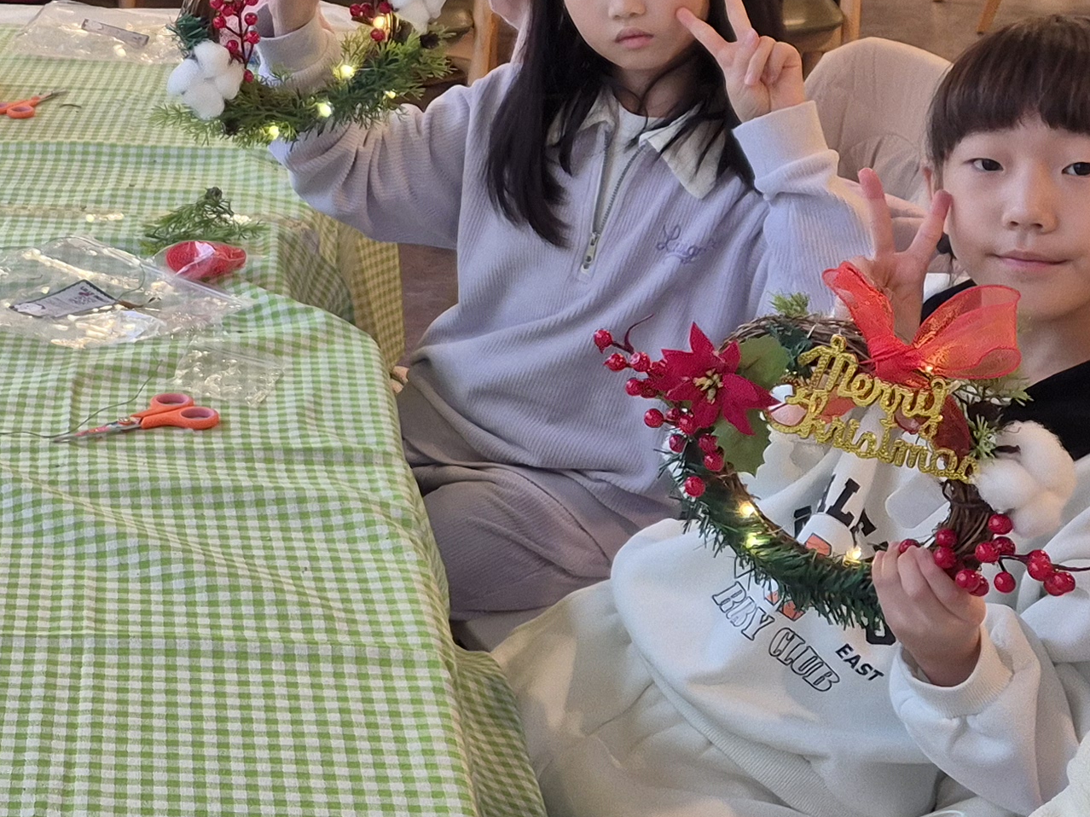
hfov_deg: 25.8
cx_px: 27
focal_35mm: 72
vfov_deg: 20.1
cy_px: 124
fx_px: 2267
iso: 100
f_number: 1.8
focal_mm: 5.4
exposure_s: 1/120
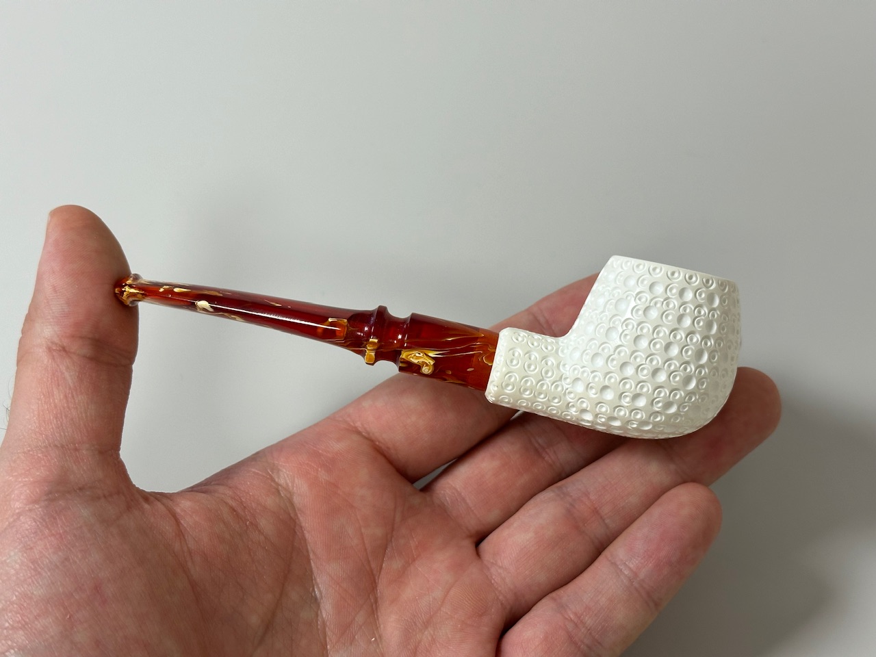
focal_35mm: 48
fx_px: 1215
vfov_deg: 30.3
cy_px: 328
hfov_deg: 39.7
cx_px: 438
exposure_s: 1/78
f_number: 1.78
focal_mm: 6.86
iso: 80
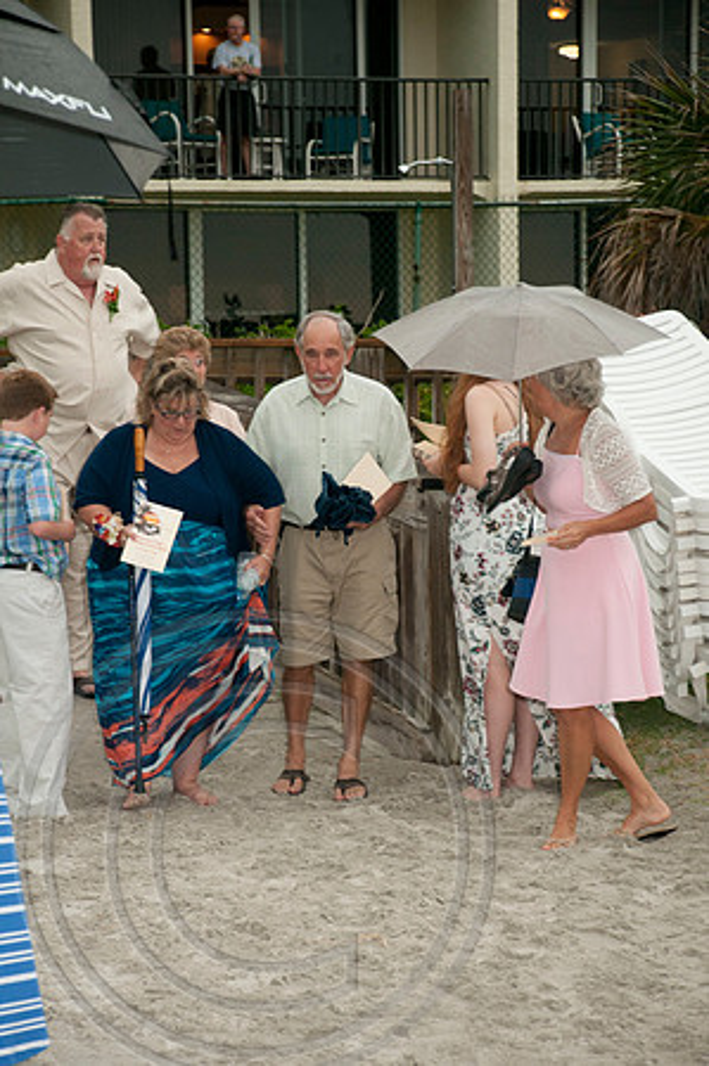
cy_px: 533
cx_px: 354
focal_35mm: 135
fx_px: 3997
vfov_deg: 15.2
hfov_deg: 10.1
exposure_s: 1/100
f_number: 5.6
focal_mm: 90
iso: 400
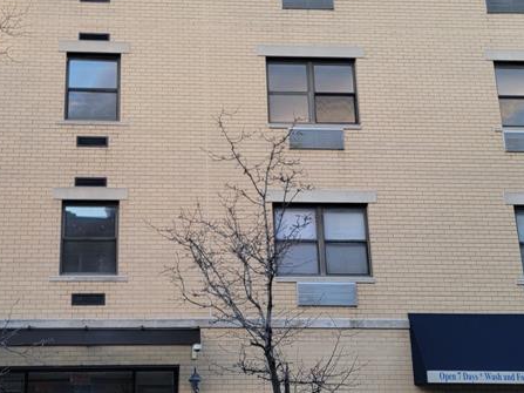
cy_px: 150
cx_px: 171
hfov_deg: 34.6
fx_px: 832
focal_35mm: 55
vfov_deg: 26.5
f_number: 1.8
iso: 50
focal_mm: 6.7
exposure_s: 1/120
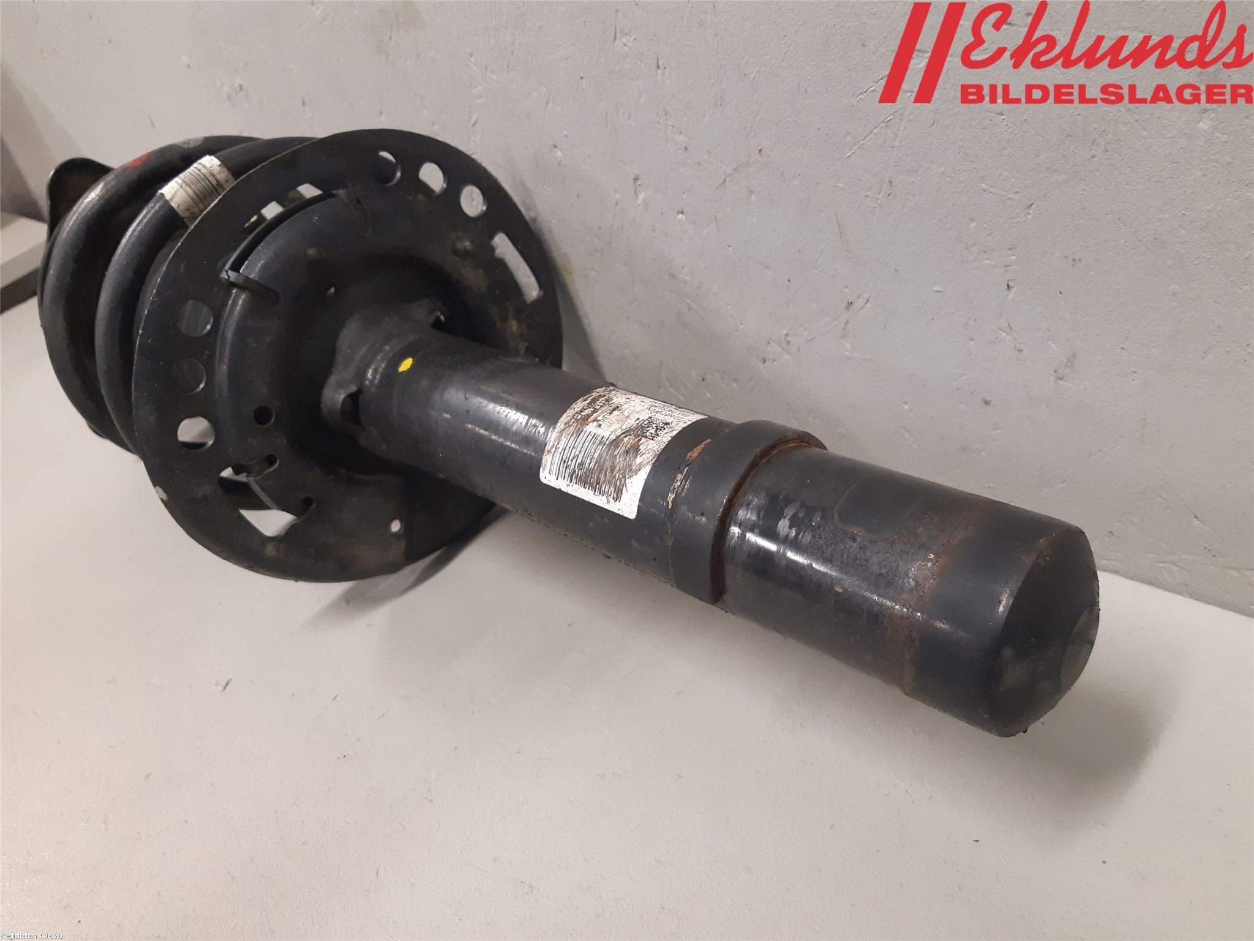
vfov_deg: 53.1
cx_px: 627
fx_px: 942
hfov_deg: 67.3
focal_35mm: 26
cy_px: 470
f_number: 1.7
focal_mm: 3.93
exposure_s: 1/50
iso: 250
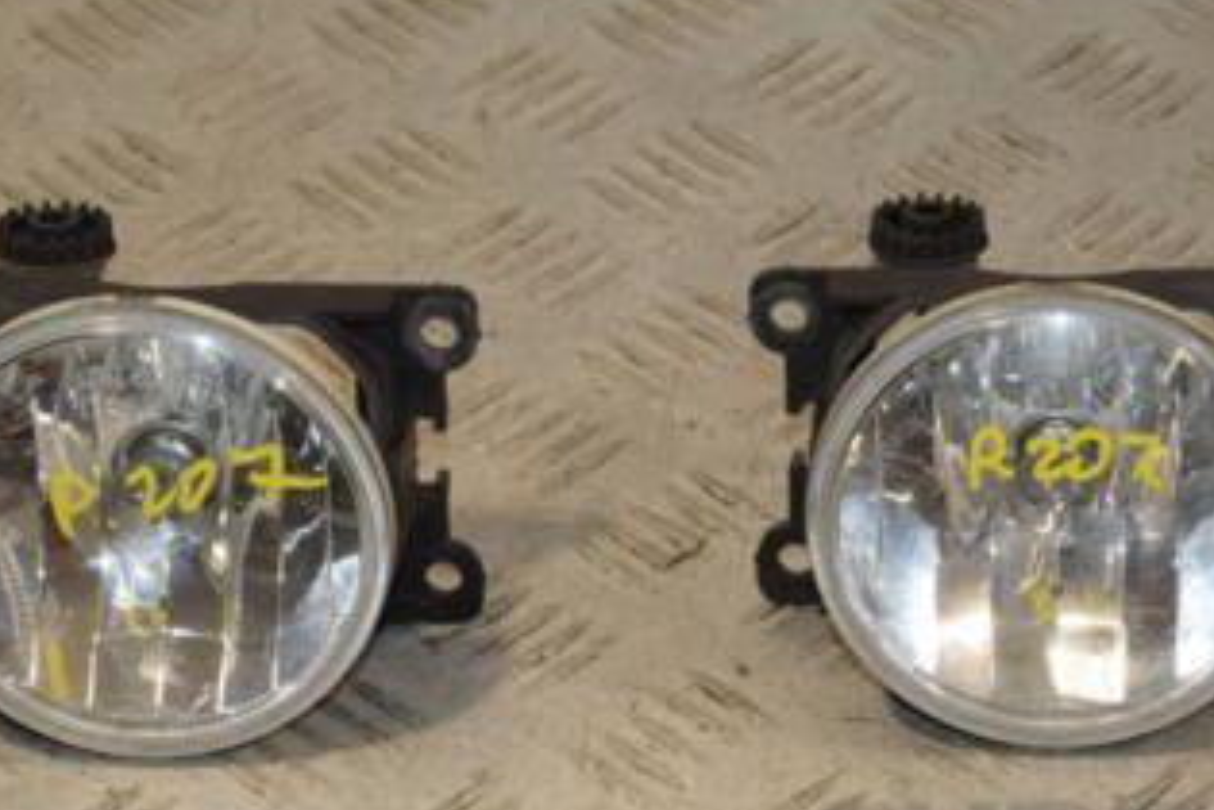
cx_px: 744
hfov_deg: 15.0
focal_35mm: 137
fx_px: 4620
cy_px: 347
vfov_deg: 10.0
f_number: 9
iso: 800
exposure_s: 1/200
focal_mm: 48
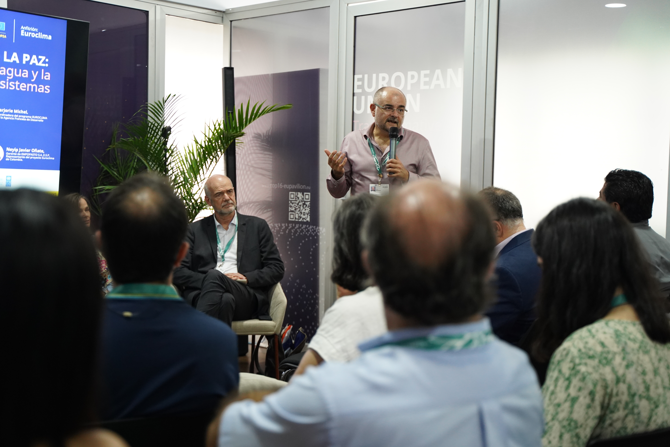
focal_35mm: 48
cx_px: 335
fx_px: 893
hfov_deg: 41.1
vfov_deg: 28.1
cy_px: 224
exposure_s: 1/200
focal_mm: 48
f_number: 2.8
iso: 3200
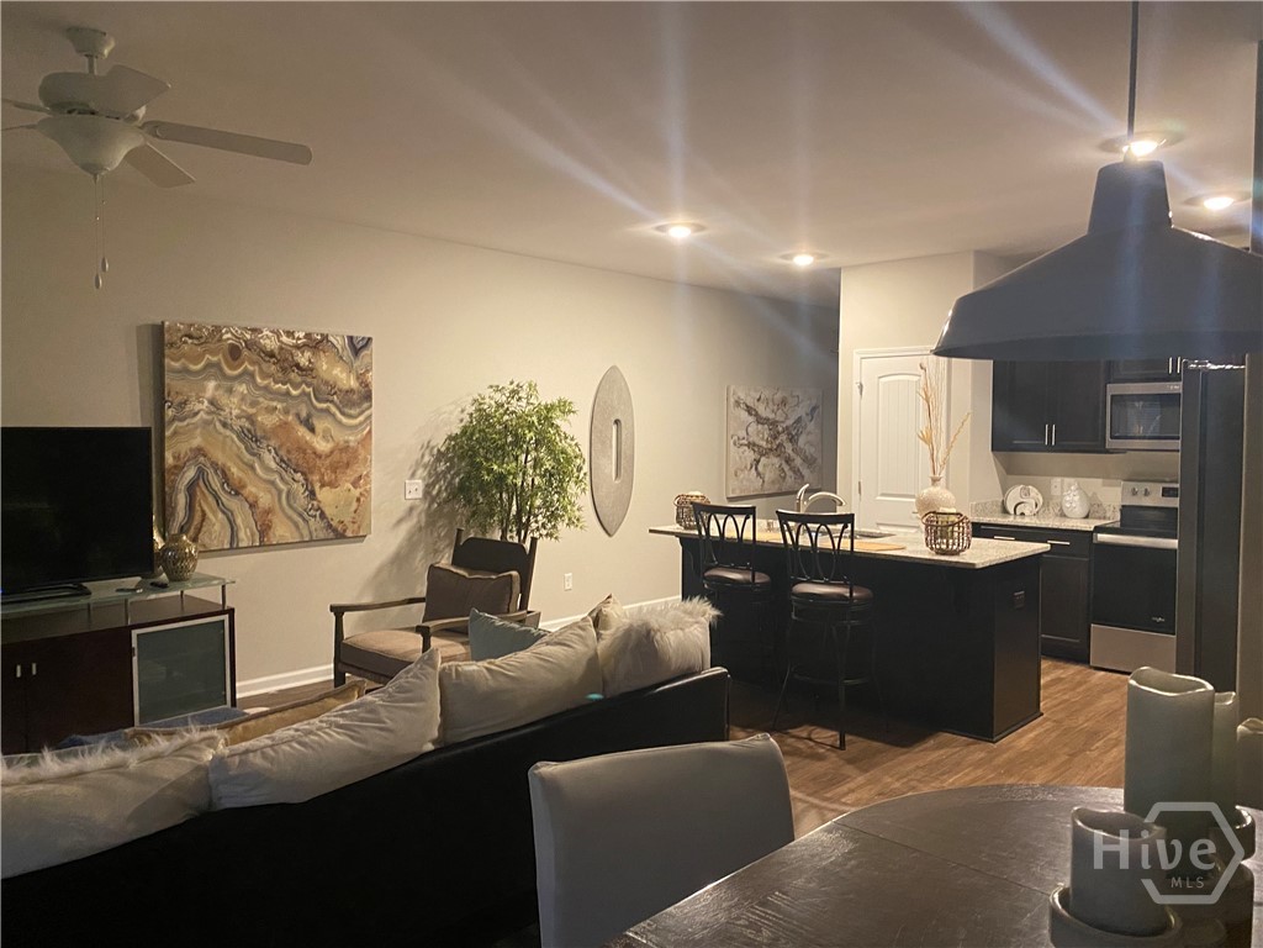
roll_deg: -1.3
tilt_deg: -1.7
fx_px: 949
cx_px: 632
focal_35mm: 26
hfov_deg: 67.3
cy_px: 474
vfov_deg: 53.1
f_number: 1.8
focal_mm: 4.25
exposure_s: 1/40
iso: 500
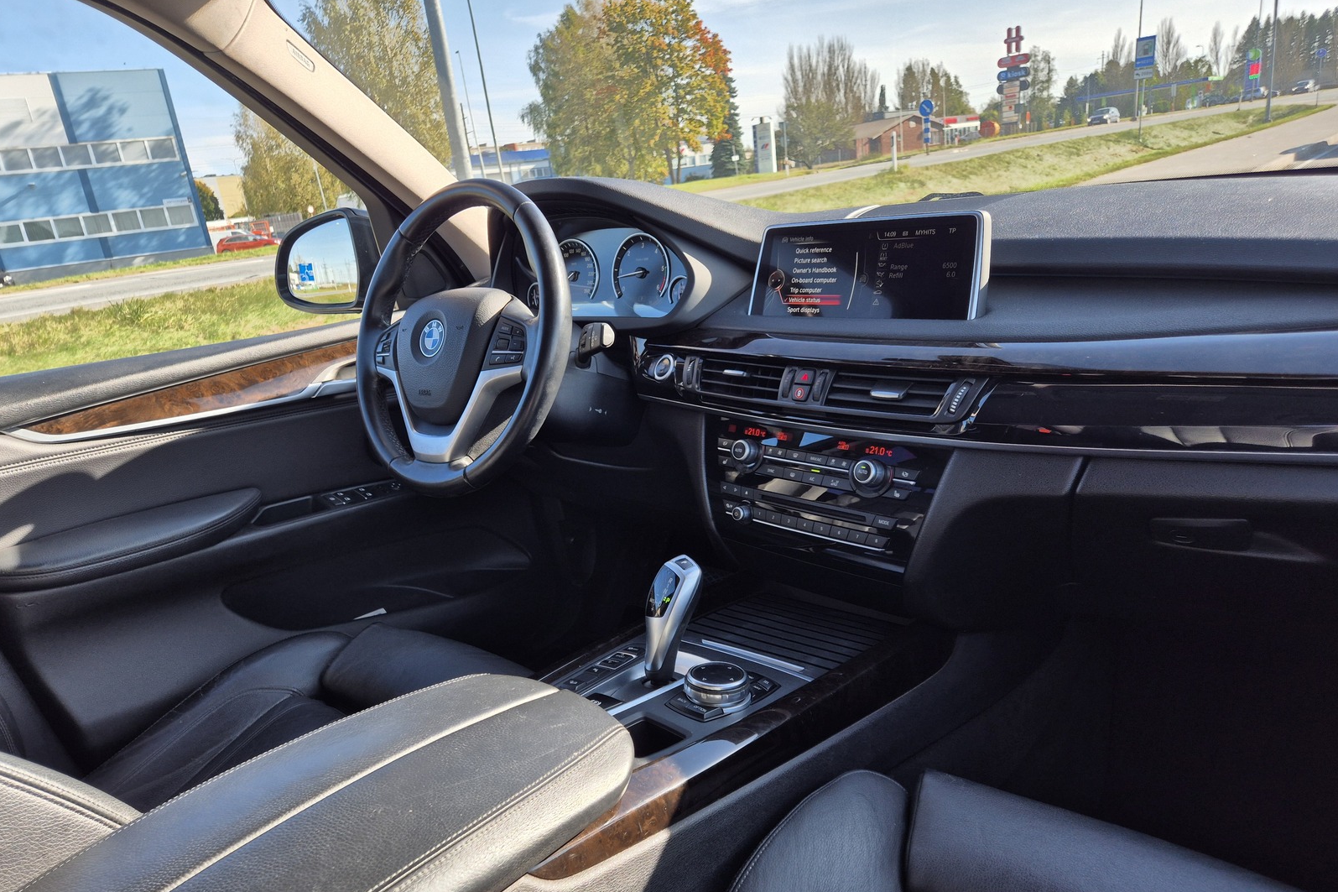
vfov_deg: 53.0
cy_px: 498
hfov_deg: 73.7
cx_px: 669
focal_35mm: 24
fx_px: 892
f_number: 1.8
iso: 25
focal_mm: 5.4
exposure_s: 1/379
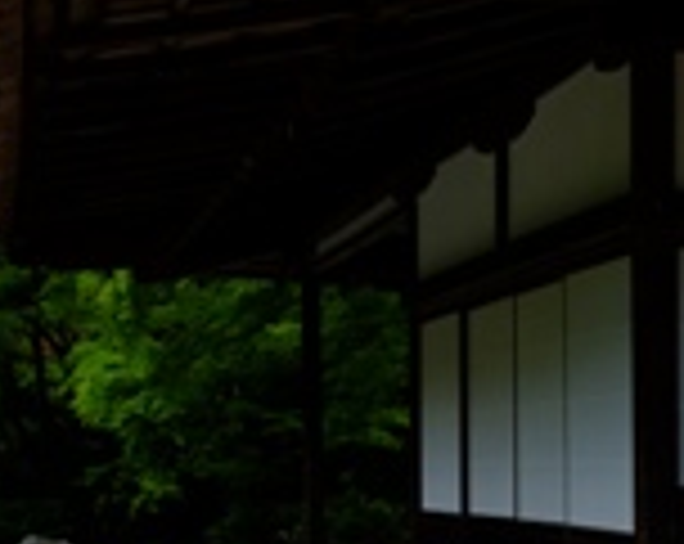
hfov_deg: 19.3
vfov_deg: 15.5
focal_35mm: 97
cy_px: 569
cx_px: 662
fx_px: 1960
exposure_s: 1/500
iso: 400
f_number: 7.1
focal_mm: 23.3
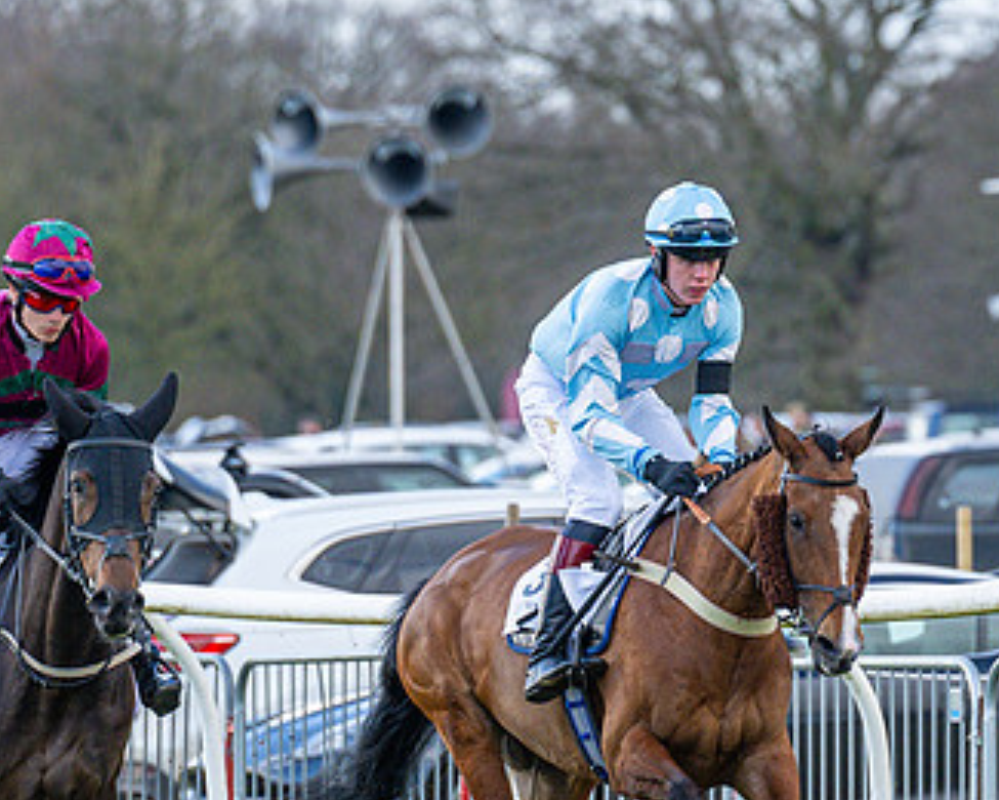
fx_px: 22973
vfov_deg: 2.0
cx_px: 758
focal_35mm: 777
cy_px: 639
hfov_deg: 2.5
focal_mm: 200
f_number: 4
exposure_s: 1/1000
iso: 500
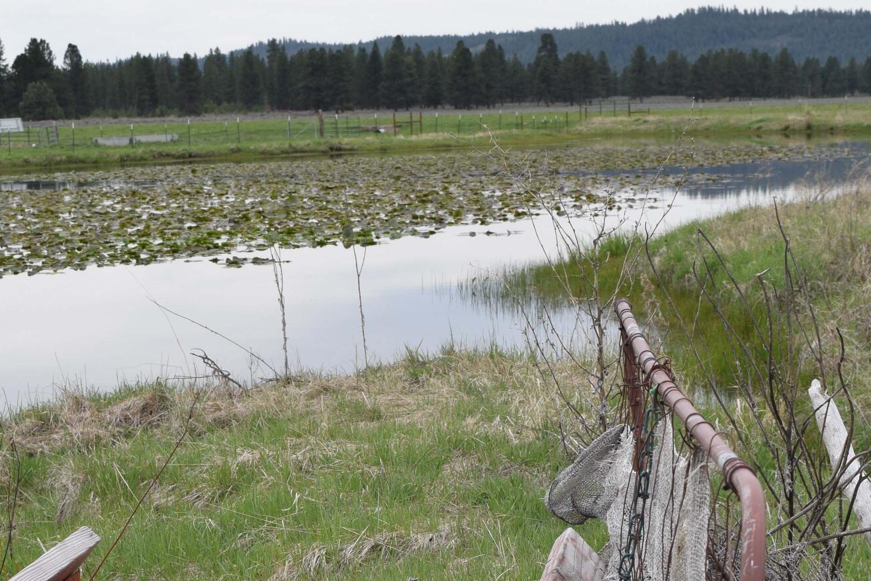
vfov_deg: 13.7
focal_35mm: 99
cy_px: 482
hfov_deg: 20.6
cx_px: 434
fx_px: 2399
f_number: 9
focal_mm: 29
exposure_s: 1/320
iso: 200
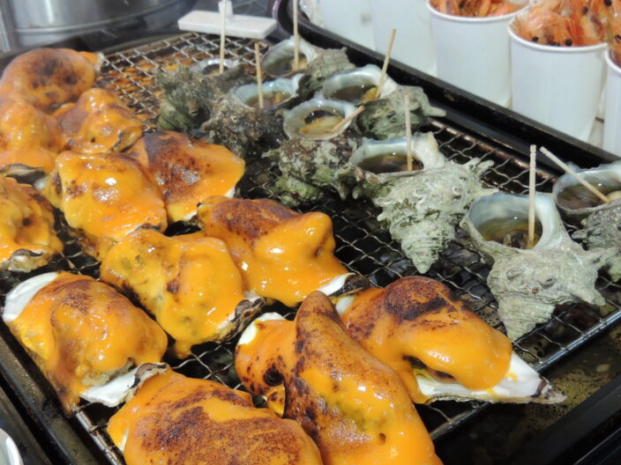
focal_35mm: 48
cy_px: 255
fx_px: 861
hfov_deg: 39.6
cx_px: 296
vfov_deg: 30.2
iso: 280
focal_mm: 5.8
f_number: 3.2
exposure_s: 1/50
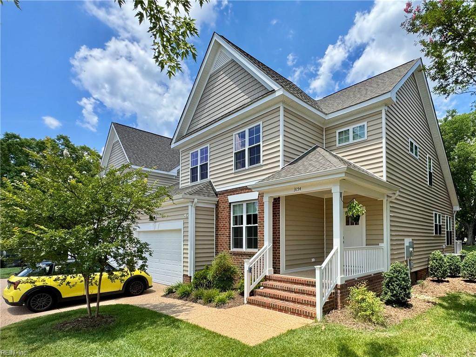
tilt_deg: +1.7
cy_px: 178
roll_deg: +0.2
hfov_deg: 102.1
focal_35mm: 14
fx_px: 192
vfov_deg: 85.7
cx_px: 238
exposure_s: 1/1323
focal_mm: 2.22
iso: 50
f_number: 2.2
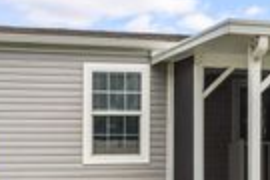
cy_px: 145
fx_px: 832
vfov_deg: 12.3
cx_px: 350
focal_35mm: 111
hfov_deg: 17.3
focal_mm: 30
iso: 50
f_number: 10
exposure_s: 1/30
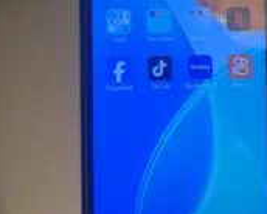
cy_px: 23
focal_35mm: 59
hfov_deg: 31.5
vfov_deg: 25.1
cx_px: 189
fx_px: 467
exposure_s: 1/57
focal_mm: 5.1
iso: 250
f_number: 1.6
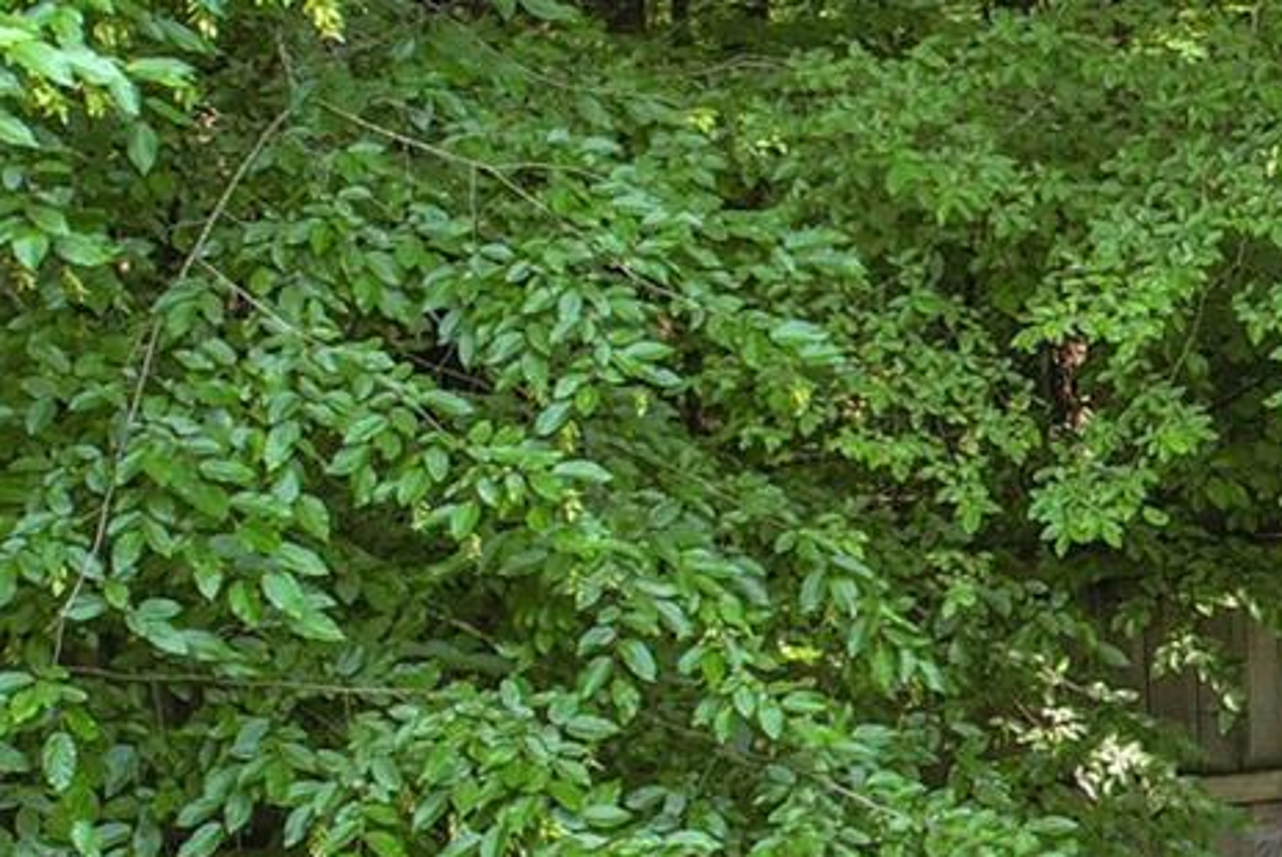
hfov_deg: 17.4
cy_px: 869
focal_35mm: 97
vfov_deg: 13.9
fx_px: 3456
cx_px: 2249
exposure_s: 1/15
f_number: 2.8
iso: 160
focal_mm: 8.4
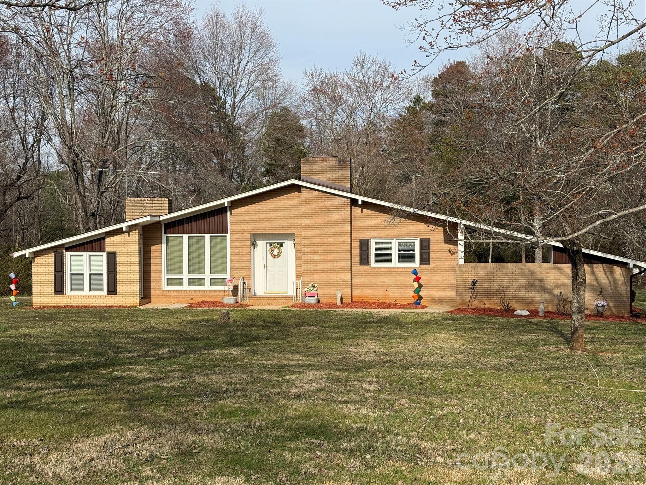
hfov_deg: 39.7
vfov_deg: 30.3
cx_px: 323
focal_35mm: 48
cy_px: 242
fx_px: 896
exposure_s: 1/4329
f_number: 1.78
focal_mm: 6.76
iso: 64
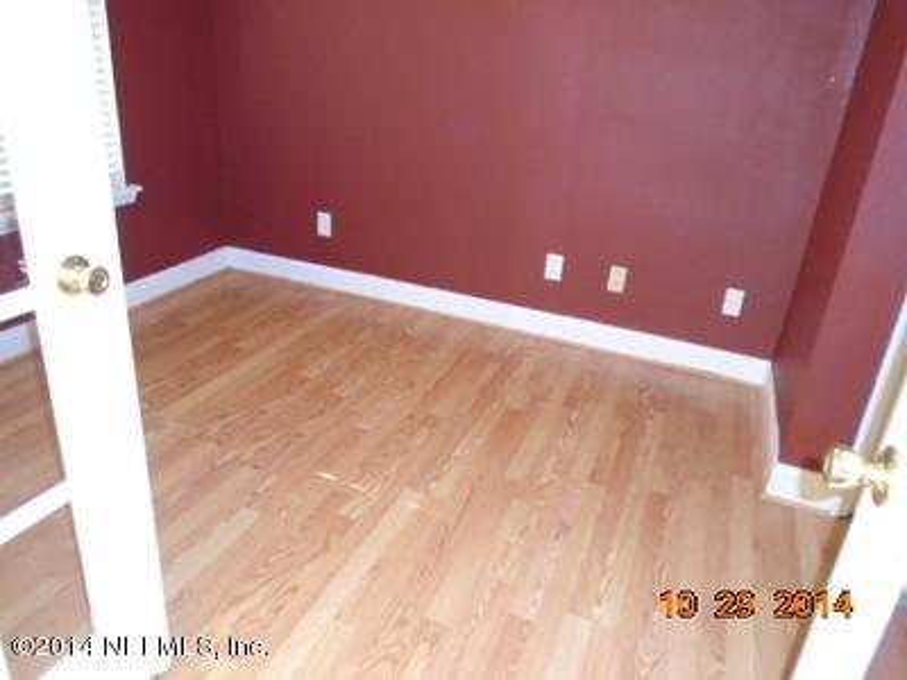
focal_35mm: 26
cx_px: 454
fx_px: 681
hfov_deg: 67.3
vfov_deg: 53.1
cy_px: 340
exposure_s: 1/30
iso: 400
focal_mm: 4.6
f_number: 3.2
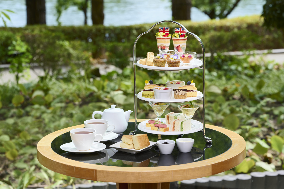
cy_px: 94
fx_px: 820
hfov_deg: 19.6
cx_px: 142
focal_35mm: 104
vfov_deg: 13.2
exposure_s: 1/100
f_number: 8
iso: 80
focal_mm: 104
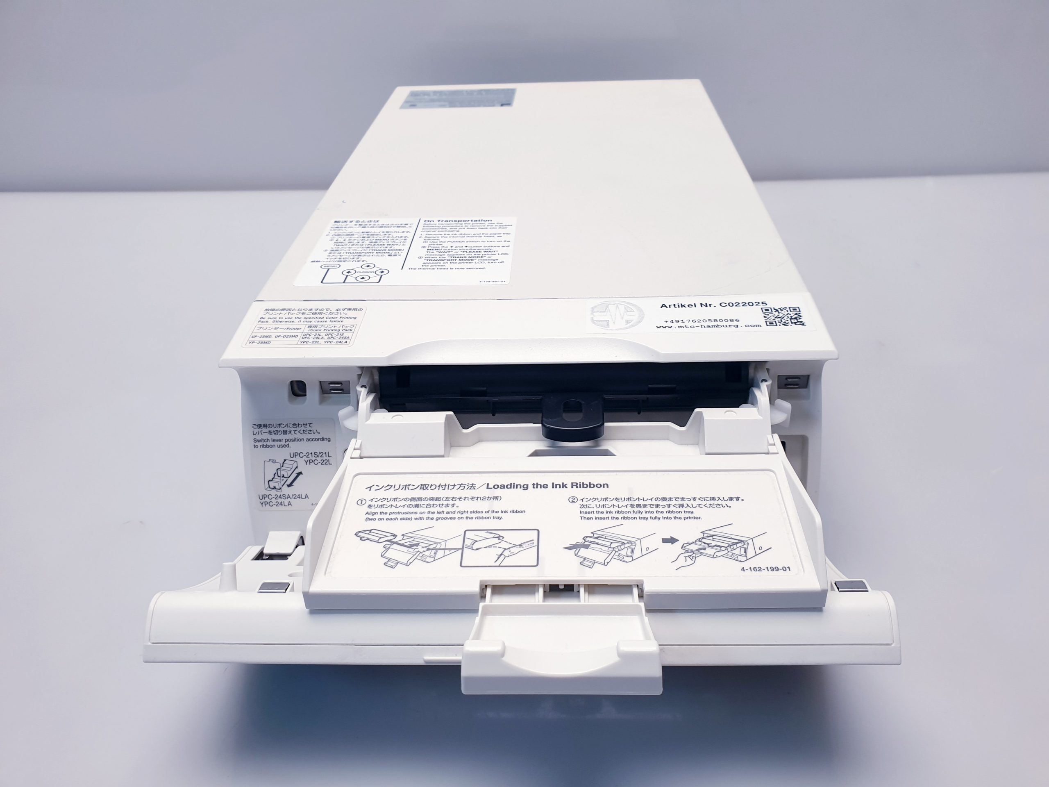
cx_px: 524
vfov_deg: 53.1
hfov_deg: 67.3
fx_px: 788
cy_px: 394
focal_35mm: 26
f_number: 2.4
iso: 80
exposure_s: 1/100
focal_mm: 4.3
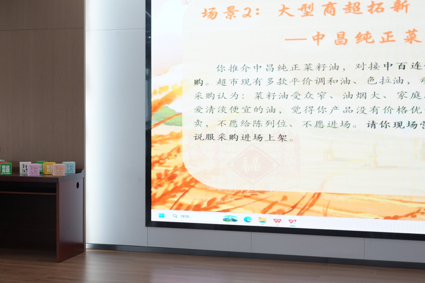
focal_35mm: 72
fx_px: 850
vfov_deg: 18.9
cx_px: 105
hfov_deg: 27.7
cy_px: 123
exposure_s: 1/160
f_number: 4
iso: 800
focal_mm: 40
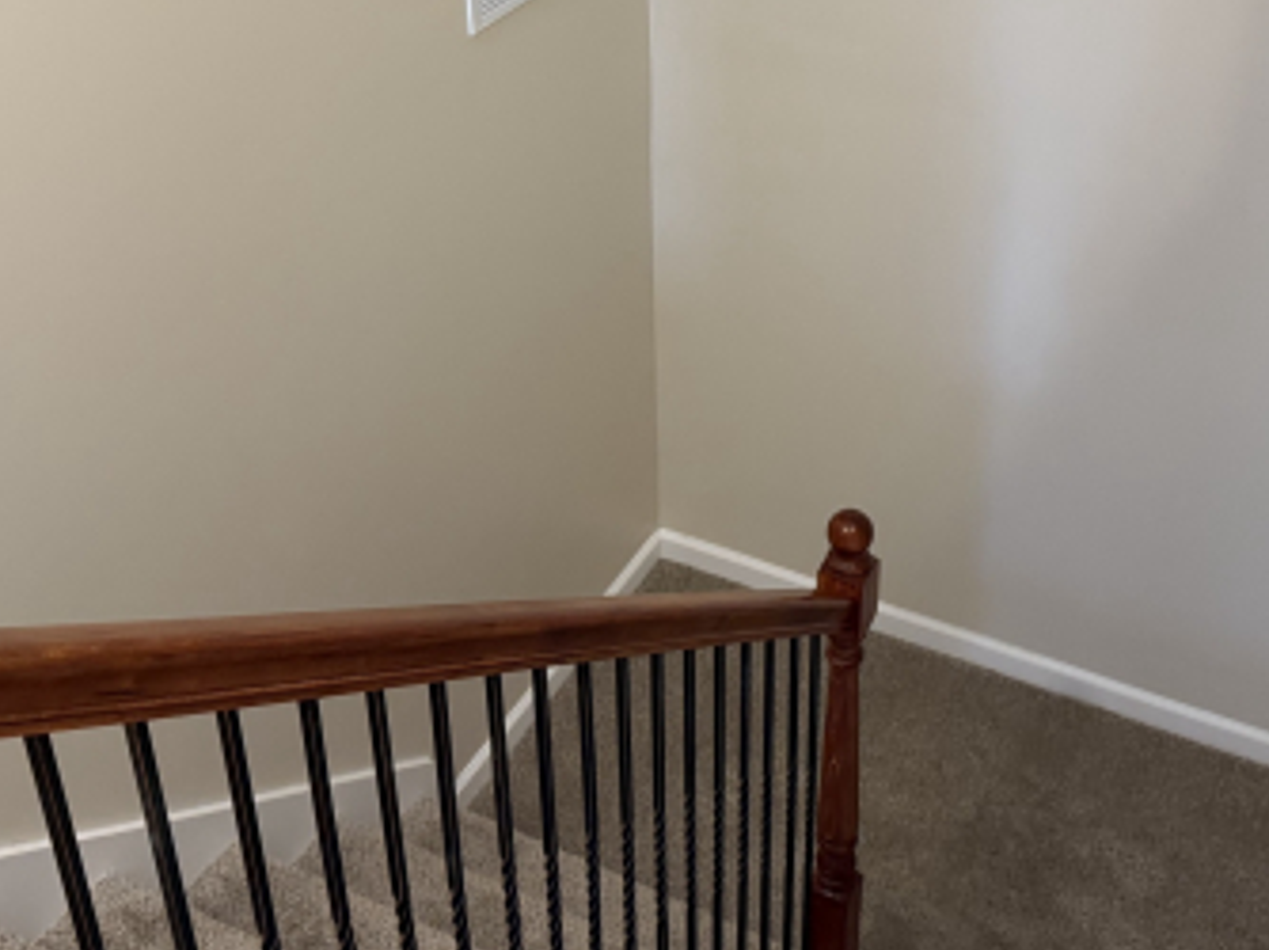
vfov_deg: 29.8
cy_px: 251
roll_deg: +0.1
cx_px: 712
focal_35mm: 48
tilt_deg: -30.2
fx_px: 1758
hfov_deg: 39.6
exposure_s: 1/60
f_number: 1.78
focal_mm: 6.76
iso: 500
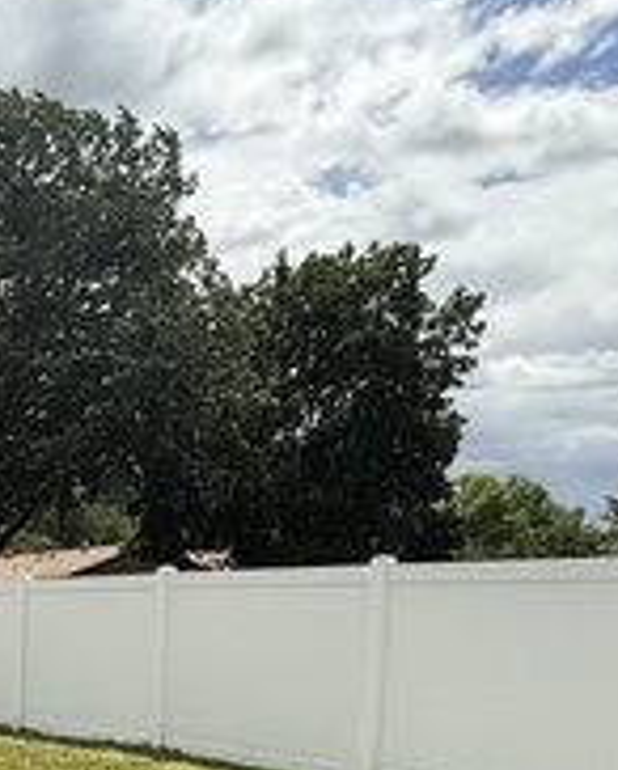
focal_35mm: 50
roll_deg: +0.6
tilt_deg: -8.5
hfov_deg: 25.1
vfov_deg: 33.7
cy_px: 791
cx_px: -239
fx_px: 1141
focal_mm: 2.22
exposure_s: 1/1795
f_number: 2.2
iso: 50
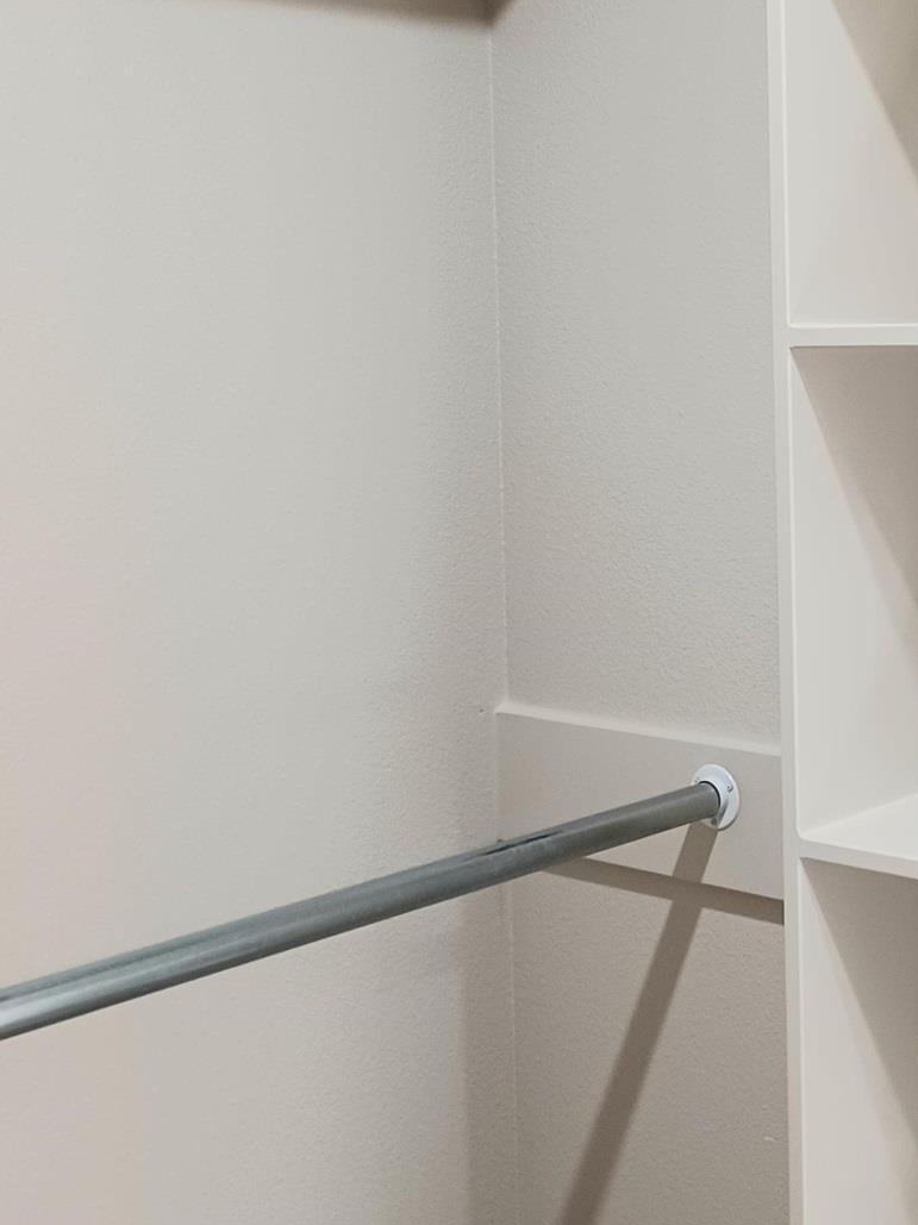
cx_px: 819
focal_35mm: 56
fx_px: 1981
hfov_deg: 25.3
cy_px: 465
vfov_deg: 34.2
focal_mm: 4.6
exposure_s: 1/30
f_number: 1.8
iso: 320
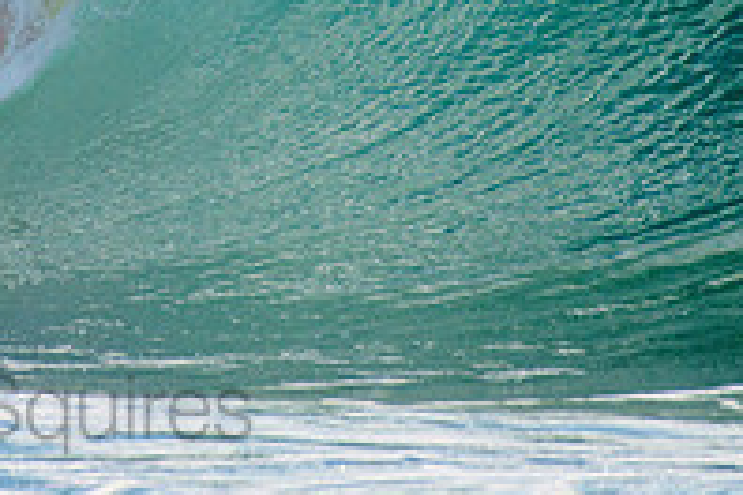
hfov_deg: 1.4
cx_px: -38
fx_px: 30234
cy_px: -216
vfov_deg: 0.9
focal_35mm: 1465
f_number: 5.6
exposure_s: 1/2000
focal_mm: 500
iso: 180
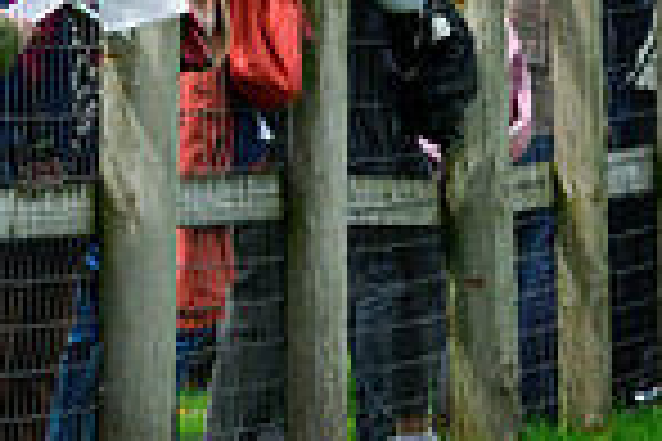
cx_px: -392
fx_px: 13073
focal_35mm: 711
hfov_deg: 2.9
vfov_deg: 1.9
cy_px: -407
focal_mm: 180
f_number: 6.3
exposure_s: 1/2500
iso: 1000
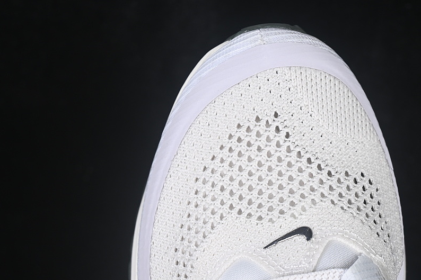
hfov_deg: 20.0
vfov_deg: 13.4
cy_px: 190
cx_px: 275
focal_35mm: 102
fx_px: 1193
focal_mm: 50
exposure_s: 1/80
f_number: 7.1
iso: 160
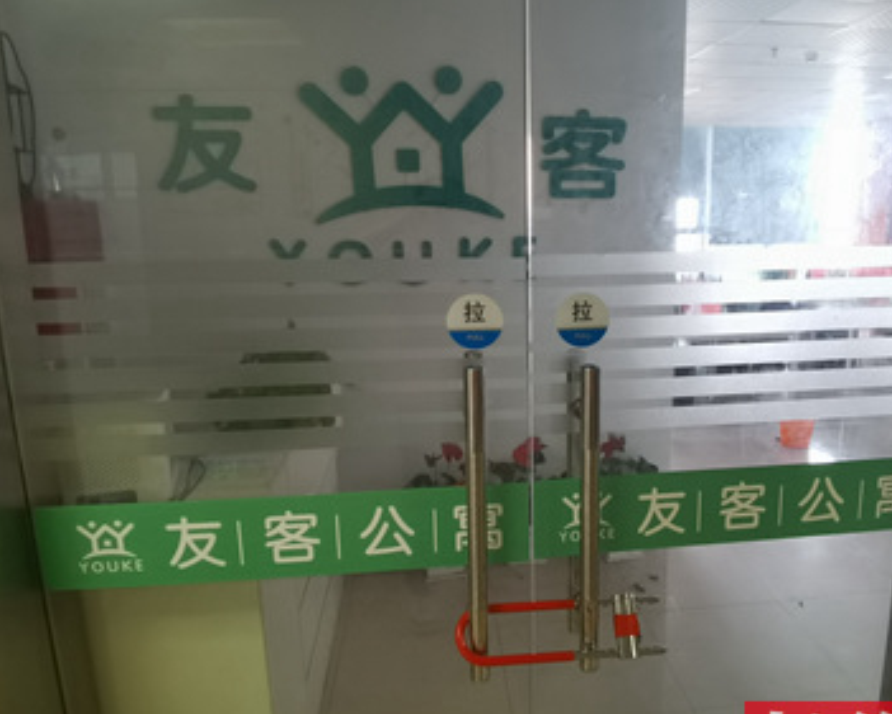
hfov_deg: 67.5
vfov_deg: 56.8
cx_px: 529
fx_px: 660
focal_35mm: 25
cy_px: 365
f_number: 2.2
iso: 200
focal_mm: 2.26
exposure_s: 1/33.3
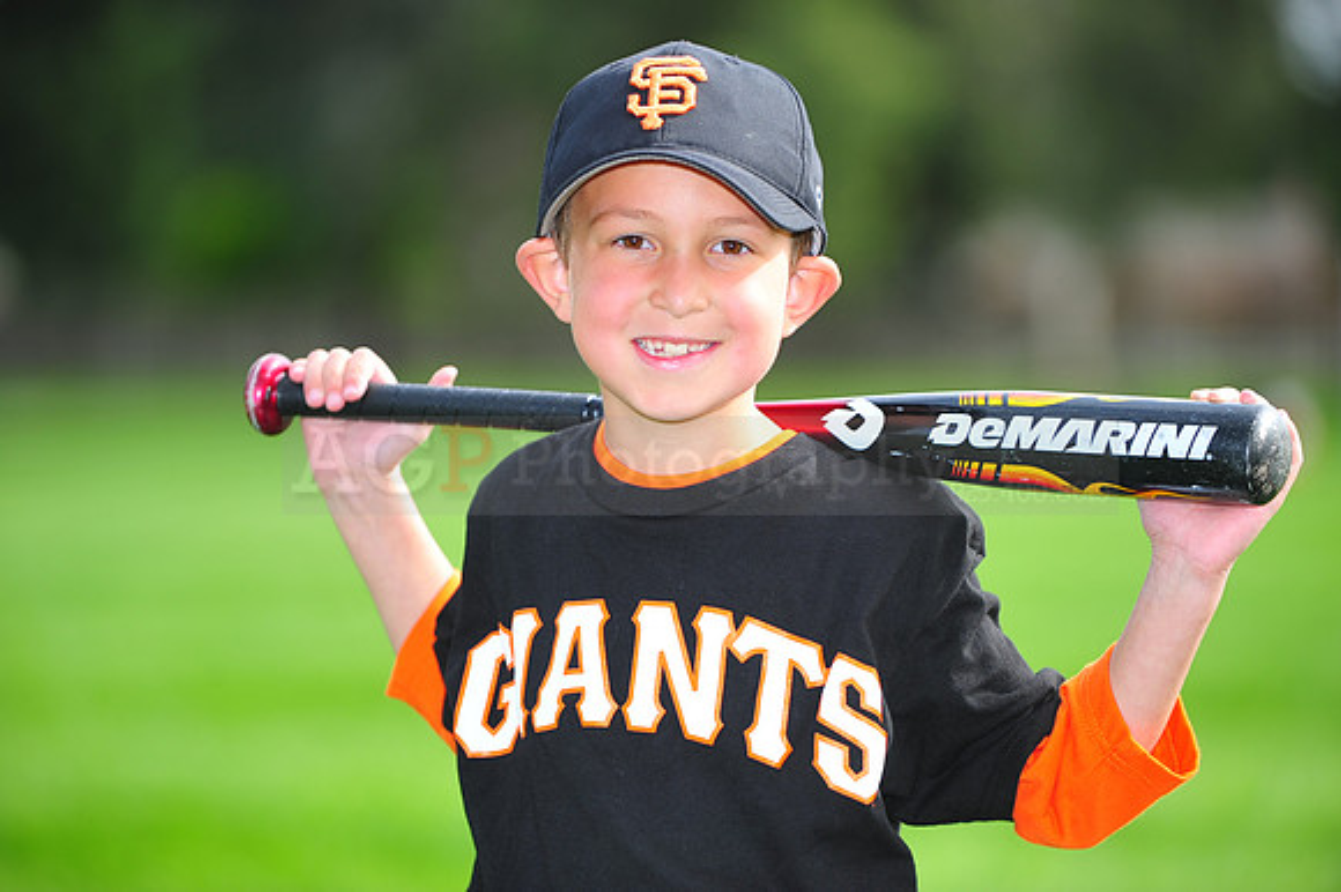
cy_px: 446
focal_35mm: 185
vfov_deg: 7.4
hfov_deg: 11.1
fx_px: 6887
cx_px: 670
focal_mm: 185
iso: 200
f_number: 4
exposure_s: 1/640
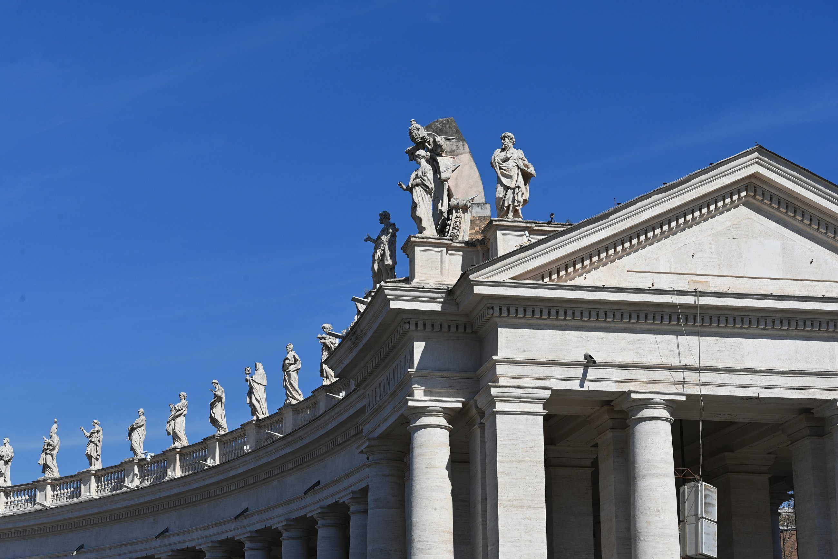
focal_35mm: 70
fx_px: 1629
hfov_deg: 28.8
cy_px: 280
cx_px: 419
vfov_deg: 19.5
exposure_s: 1/800
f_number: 10
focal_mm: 70
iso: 200
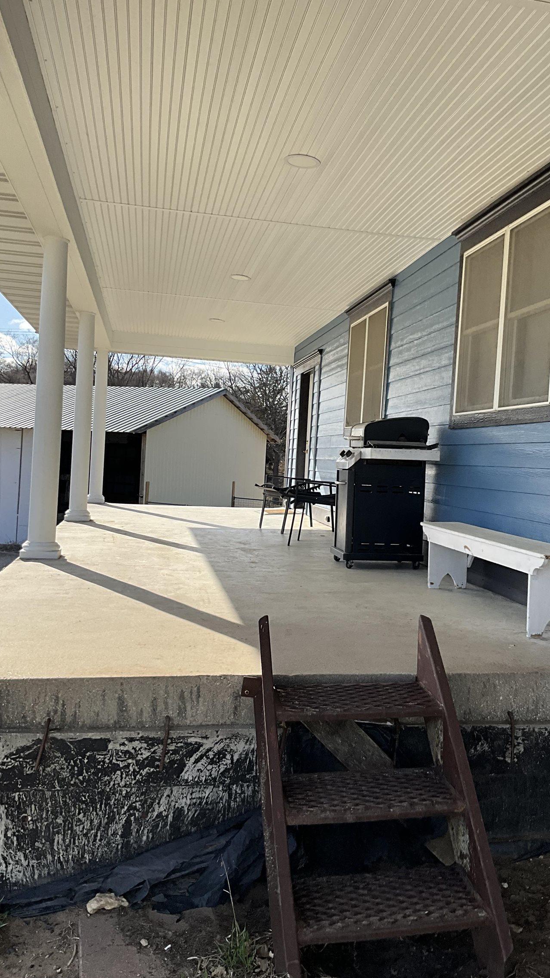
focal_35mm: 32
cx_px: 324
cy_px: 485
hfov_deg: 36.6
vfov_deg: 61.0
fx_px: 830
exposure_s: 1/912
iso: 25
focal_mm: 3
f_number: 1.8
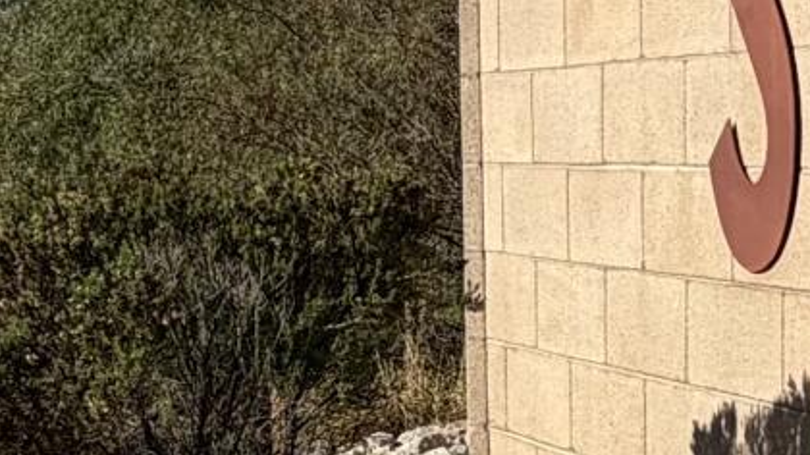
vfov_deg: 11.0
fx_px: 2341
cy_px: 438
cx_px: 515
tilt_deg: -8.1
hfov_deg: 19.6
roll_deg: +0.6
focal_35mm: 109
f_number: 2.2
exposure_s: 1/1339
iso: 25
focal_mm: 2.22
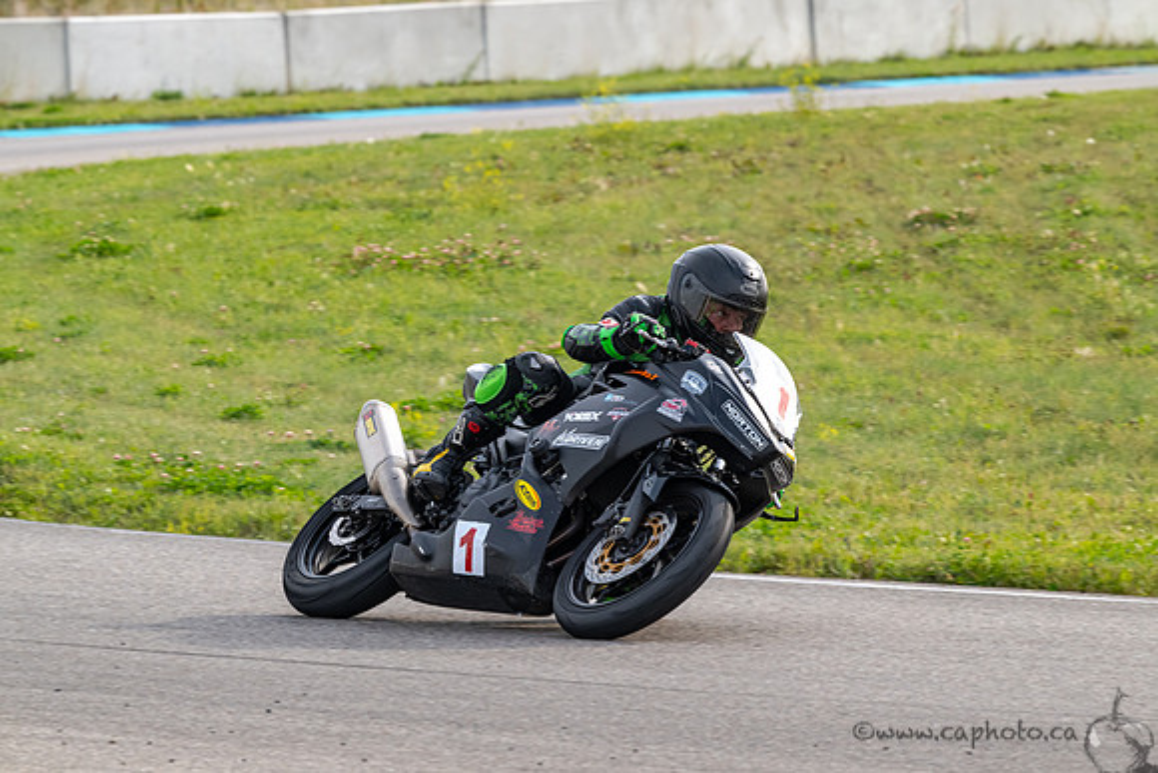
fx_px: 9974
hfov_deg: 6.6
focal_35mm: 310
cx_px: 579
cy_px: 386
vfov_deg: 4.4
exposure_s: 1/800
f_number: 11
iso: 900
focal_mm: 310
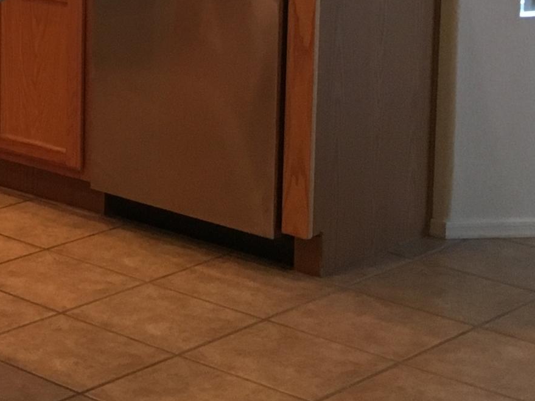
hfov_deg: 17.8
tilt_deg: -6.8
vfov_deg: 14.6
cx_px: -261
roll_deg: +0.8
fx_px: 1530
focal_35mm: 99
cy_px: -51
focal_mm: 4.15
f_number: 2.2
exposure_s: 1/30
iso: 125
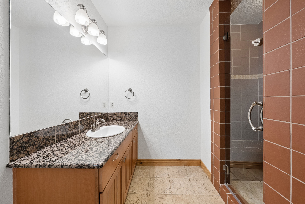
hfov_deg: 108.3
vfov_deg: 85.5
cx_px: 152
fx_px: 110
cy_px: 102
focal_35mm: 13
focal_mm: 13
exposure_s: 1/40
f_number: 9
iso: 500
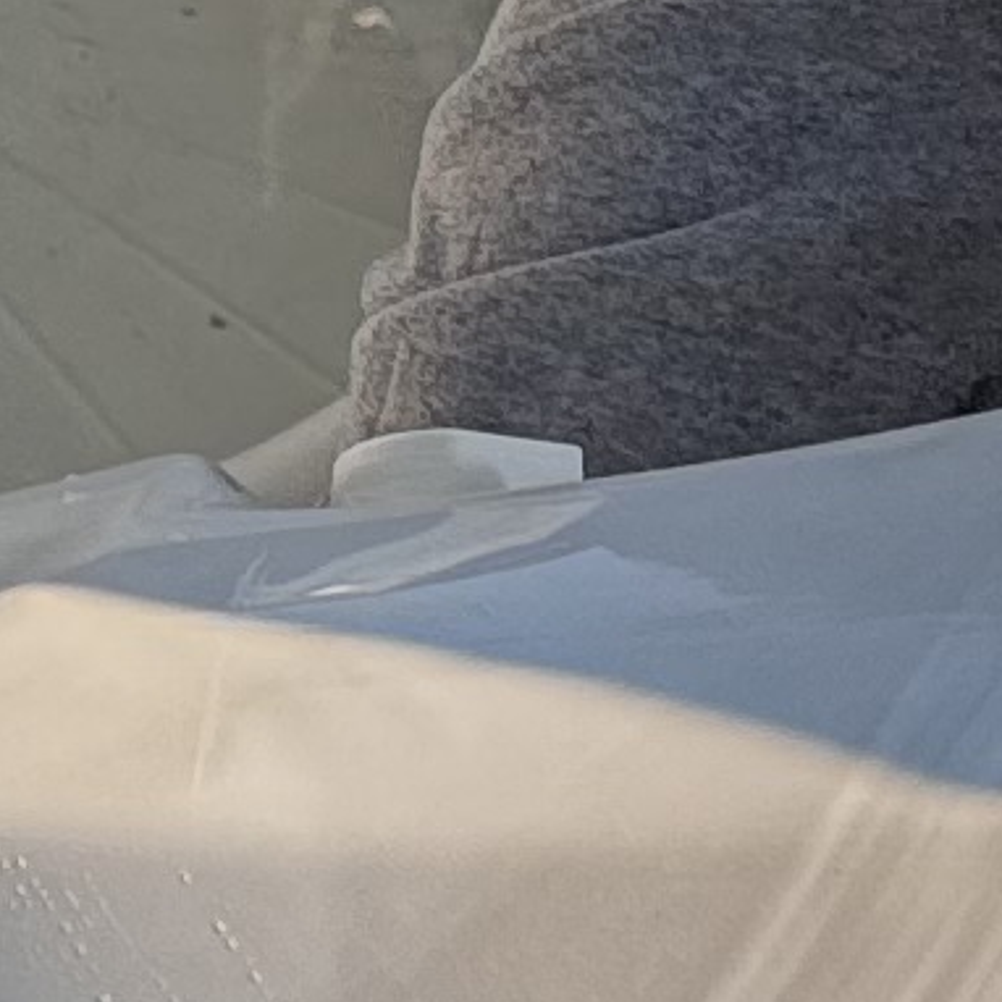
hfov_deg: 7.7
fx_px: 7336
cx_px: -215
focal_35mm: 224
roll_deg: +3.7
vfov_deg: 7.5
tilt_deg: -32.5
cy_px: -1125
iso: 80
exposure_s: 1/1193
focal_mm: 6.76
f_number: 1.78
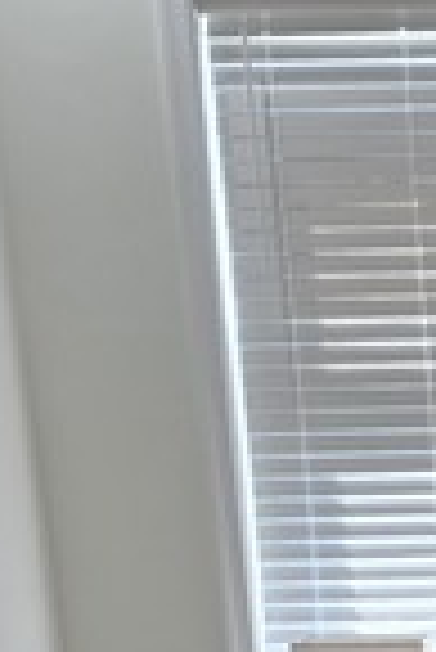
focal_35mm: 110
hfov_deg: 11.5
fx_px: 1993
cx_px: 796
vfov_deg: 17.1
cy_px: 915
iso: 64
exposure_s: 1/120
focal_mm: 6.3
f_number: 1.7
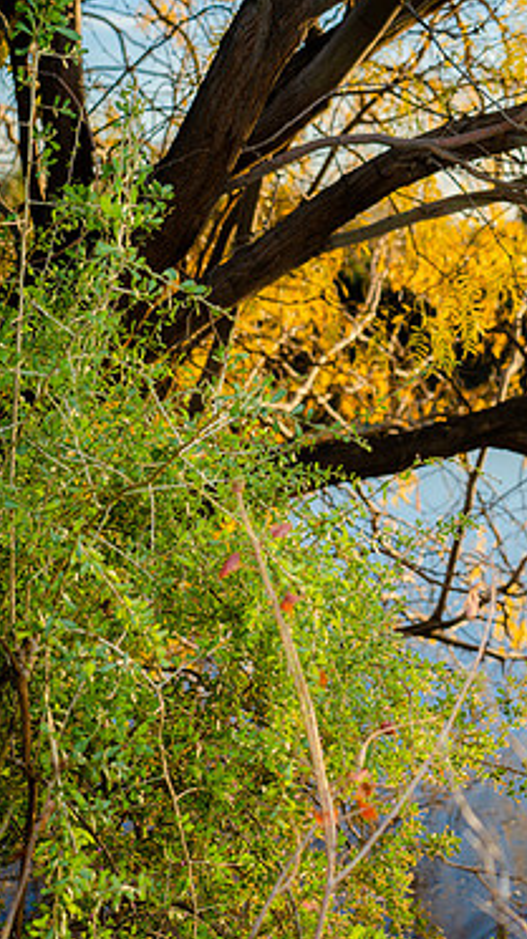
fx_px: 1989
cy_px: 461
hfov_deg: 14.7
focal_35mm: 80
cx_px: 577
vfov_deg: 26.5
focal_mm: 49
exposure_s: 1/250
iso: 50
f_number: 4
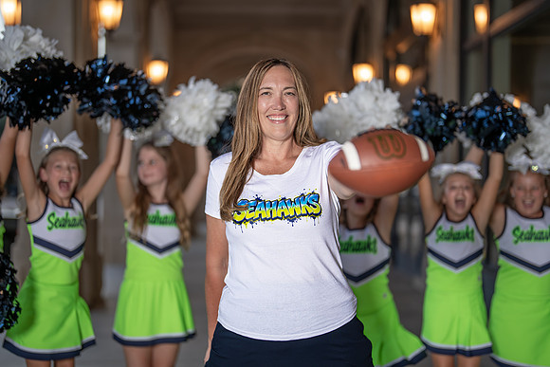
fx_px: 784
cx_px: 275
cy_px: 184
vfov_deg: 26.4
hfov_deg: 38.7
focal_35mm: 51
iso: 100
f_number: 1.2
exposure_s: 1/400
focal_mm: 50
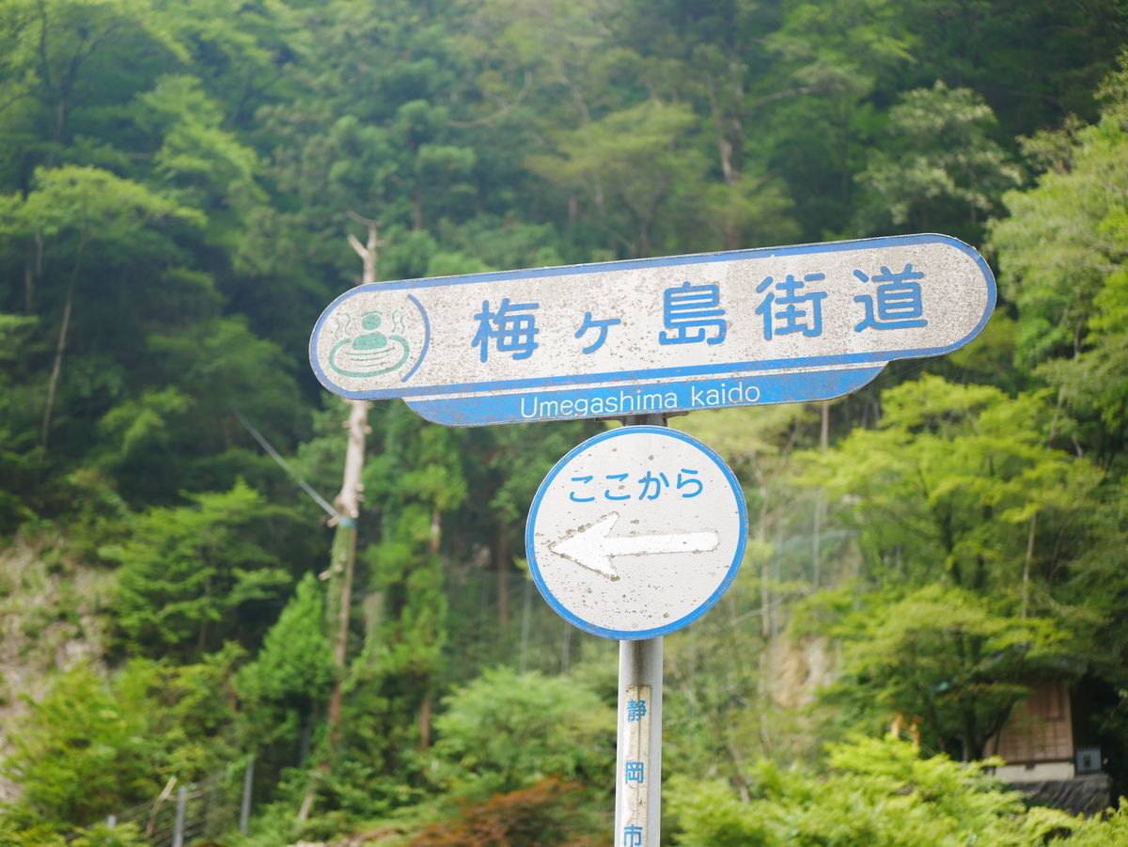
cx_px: 564
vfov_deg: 29.1
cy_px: 424
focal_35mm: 50
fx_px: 1630
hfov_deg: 38.2
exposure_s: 1/320
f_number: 1.7
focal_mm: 25
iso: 200
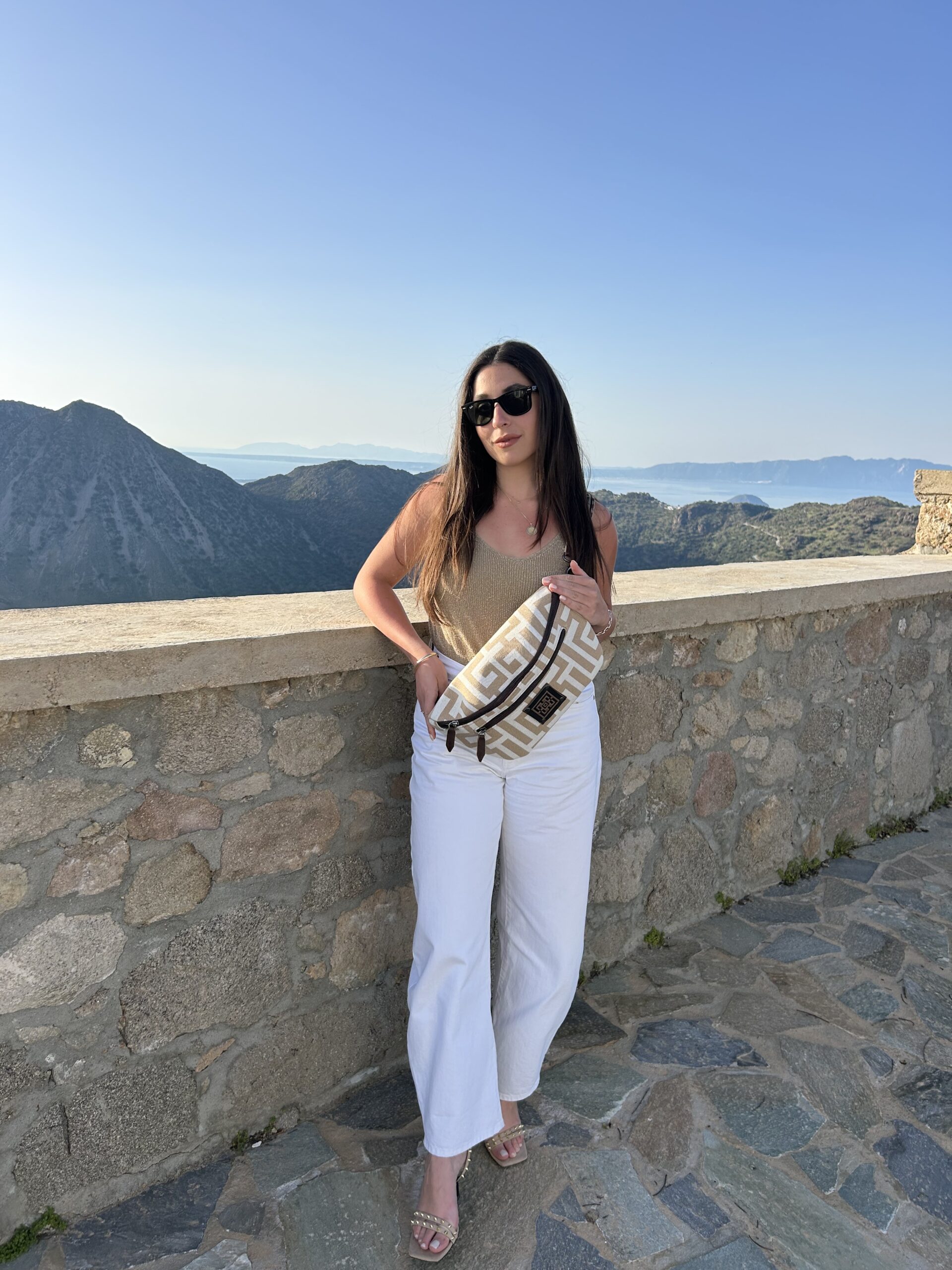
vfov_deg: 67.3
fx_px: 953
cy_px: 635
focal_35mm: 26
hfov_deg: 53.1
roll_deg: -2.3
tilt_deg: -10.7
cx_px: 476
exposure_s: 1/2841
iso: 50
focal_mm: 5.7
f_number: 1.5
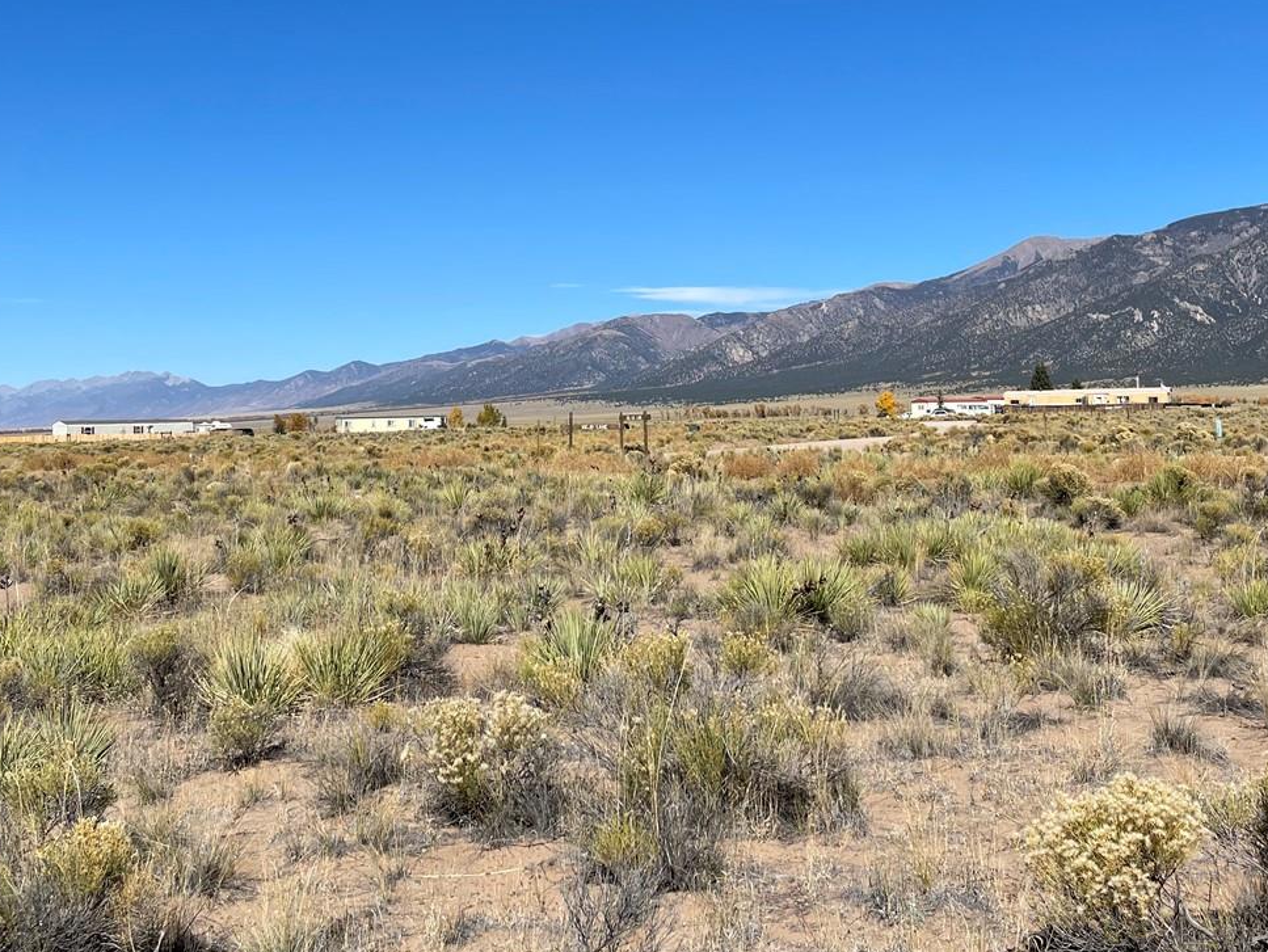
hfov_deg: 43.8
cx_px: 610
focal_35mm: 43
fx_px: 1576
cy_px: 340
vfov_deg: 33.4
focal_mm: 4.2
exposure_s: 1/4651
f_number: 1.6
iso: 32
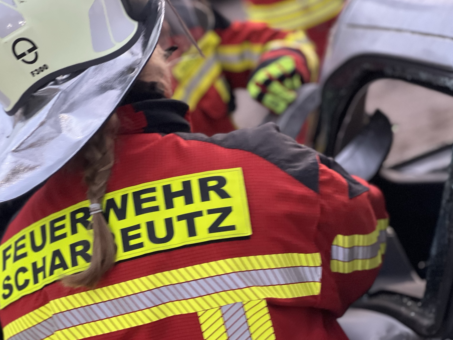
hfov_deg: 23.6
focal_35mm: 83
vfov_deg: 17.8
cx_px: 221
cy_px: 180
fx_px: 1086
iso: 400
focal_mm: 9
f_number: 2.8
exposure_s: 1/31
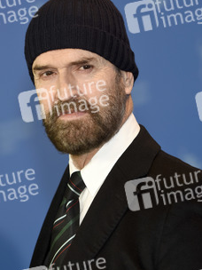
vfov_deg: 7.2
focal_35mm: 275
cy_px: 146
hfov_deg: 5.4
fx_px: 2137
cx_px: 89
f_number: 3.2
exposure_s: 1/400
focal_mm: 145
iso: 640
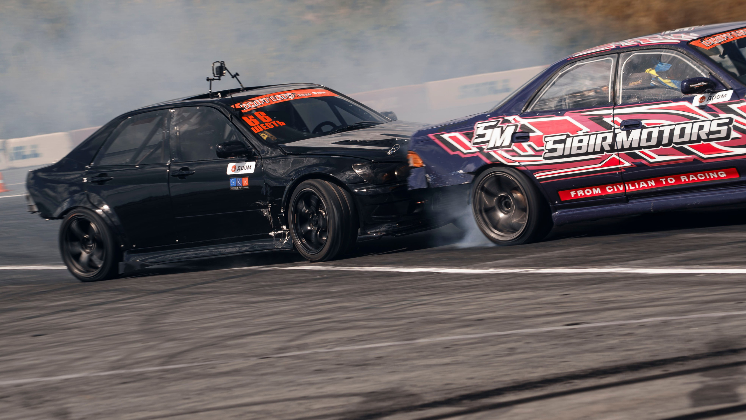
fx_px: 3730
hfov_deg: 11.4
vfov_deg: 6.4
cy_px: 210
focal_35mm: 189
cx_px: 373
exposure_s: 1/125
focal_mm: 120
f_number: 9
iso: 100
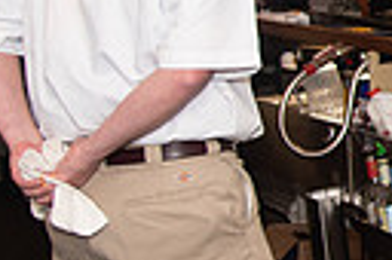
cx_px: 821
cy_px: -5
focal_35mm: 136
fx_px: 1479
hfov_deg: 12.9
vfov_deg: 10.0
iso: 800
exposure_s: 1/200
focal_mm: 30
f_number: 4
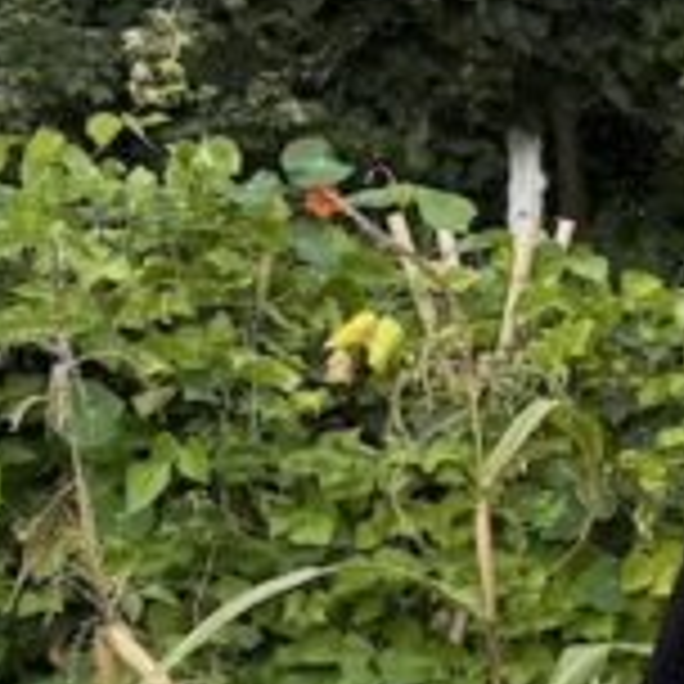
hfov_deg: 13.0
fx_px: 2392
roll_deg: +1.6
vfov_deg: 16.0
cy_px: 648
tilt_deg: -6.8
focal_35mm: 107
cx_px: 1548
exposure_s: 1/1230
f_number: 1.78
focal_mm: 6.76
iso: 80
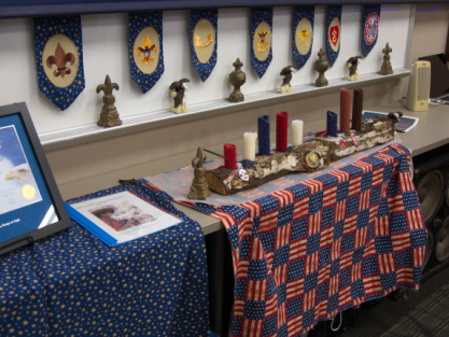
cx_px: 224
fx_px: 545
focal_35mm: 42
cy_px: 168
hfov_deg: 44.8
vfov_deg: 34.4
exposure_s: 1/60
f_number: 4
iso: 1250
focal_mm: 21
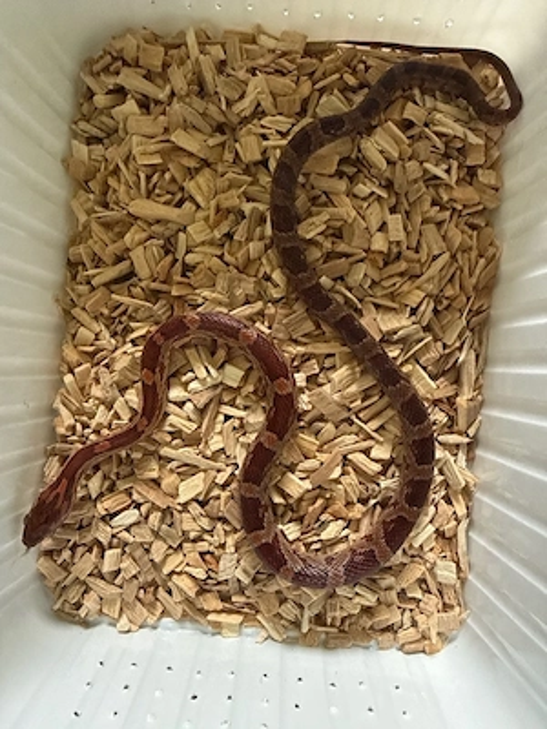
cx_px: 274
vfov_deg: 69.4
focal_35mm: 25
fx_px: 527
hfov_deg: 54.9
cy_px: 364
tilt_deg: -89.6
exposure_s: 1/88
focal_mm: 2.22
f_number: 2.2
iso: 320
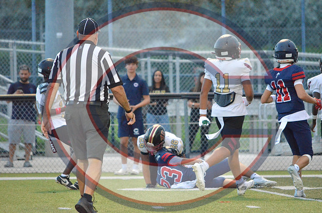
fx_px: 3615
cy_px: 106
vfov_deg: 3.4
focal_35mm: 405
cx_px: 161
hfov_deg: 5.1
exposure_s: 1/500
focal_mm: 270
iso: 6400
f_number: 5.6
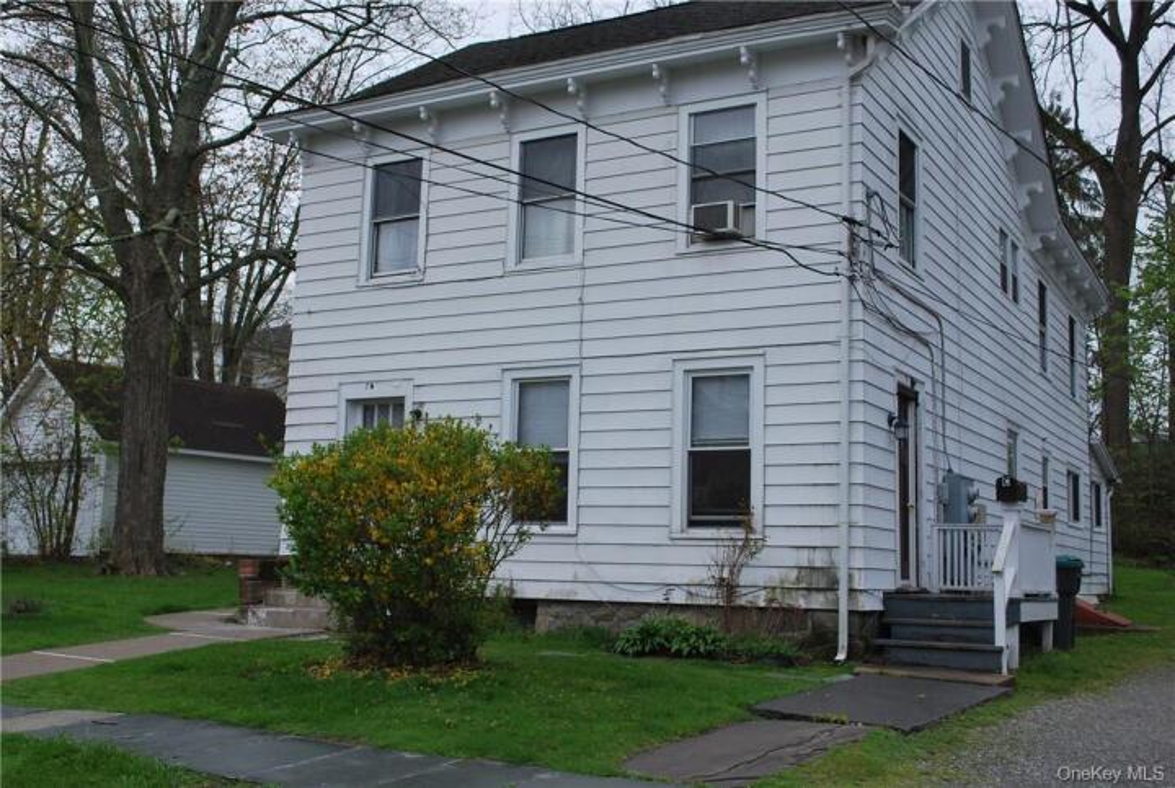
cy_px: 394
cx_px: 588
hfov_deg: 49.5
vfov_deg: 34.3
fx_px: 1275
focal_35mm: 39
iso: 100
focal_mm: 26
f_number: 6.3
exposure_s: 1/160
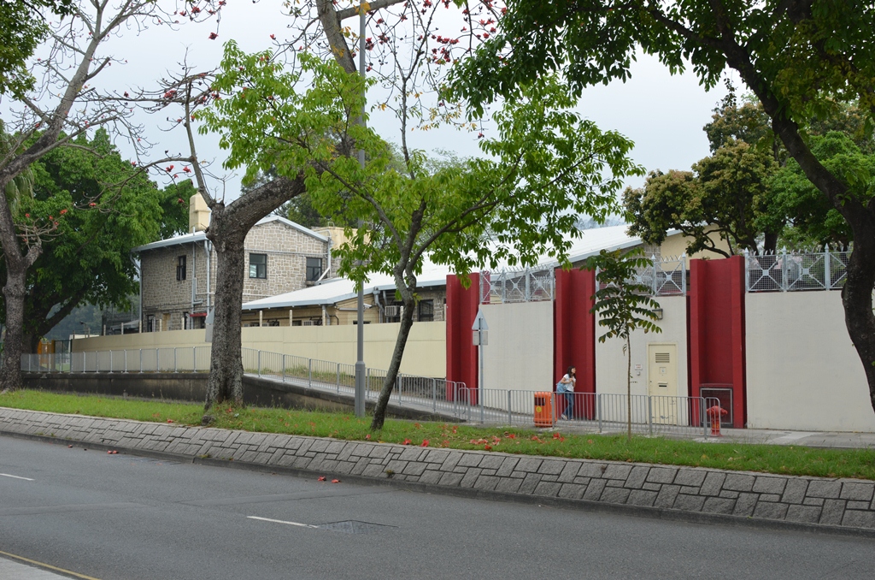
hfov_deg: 46.5
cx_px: 438
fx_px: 1019
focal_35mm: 42
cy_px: 290
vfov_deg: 31.7
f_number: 7.1
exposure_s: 1/200
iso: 200
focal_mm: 28
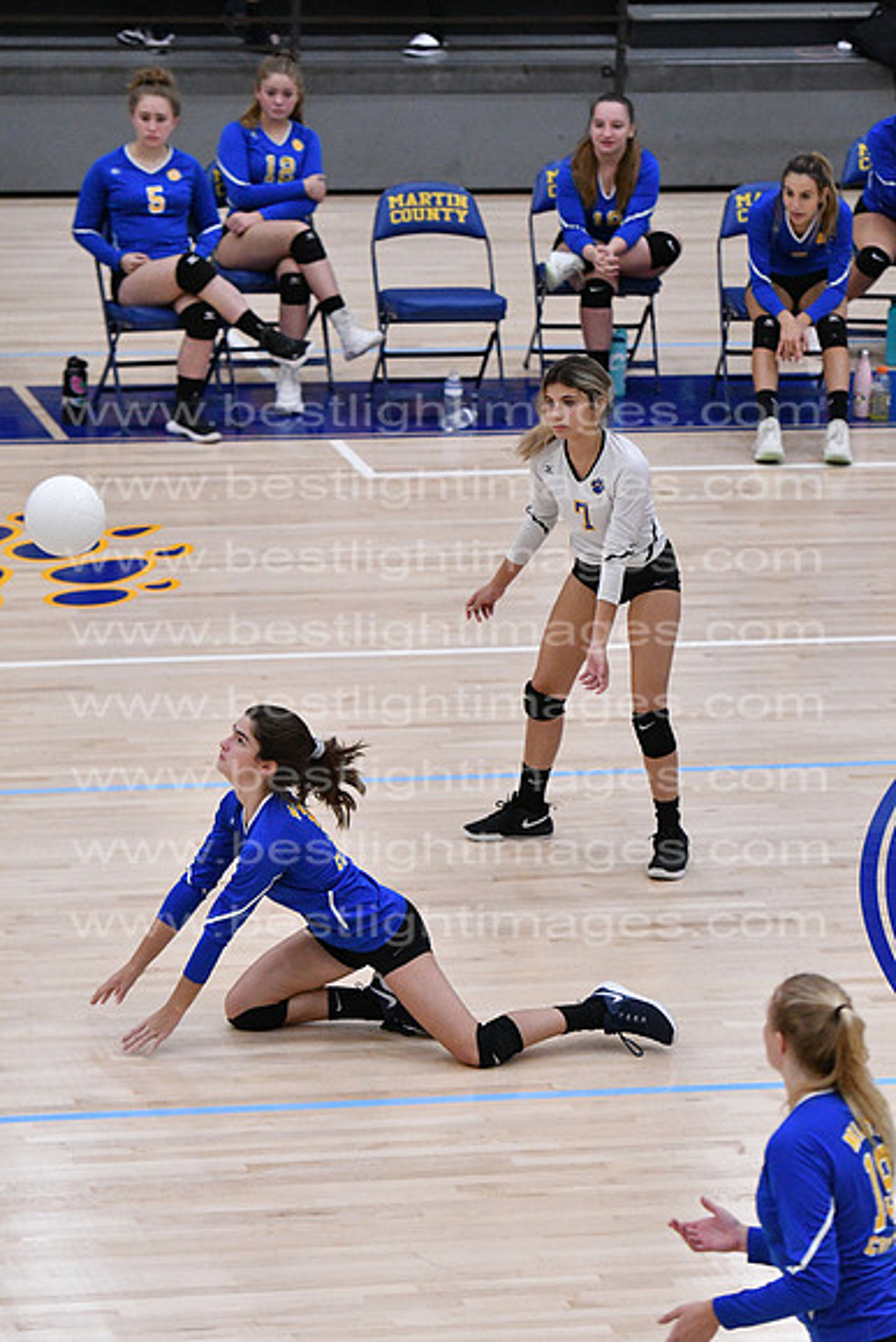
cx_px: 448
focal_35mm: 183
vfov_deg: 11.2
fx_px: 6827
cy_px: 671
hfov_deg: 7.5
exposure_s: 1/1250
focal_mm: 122
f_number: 3.2
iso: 6400
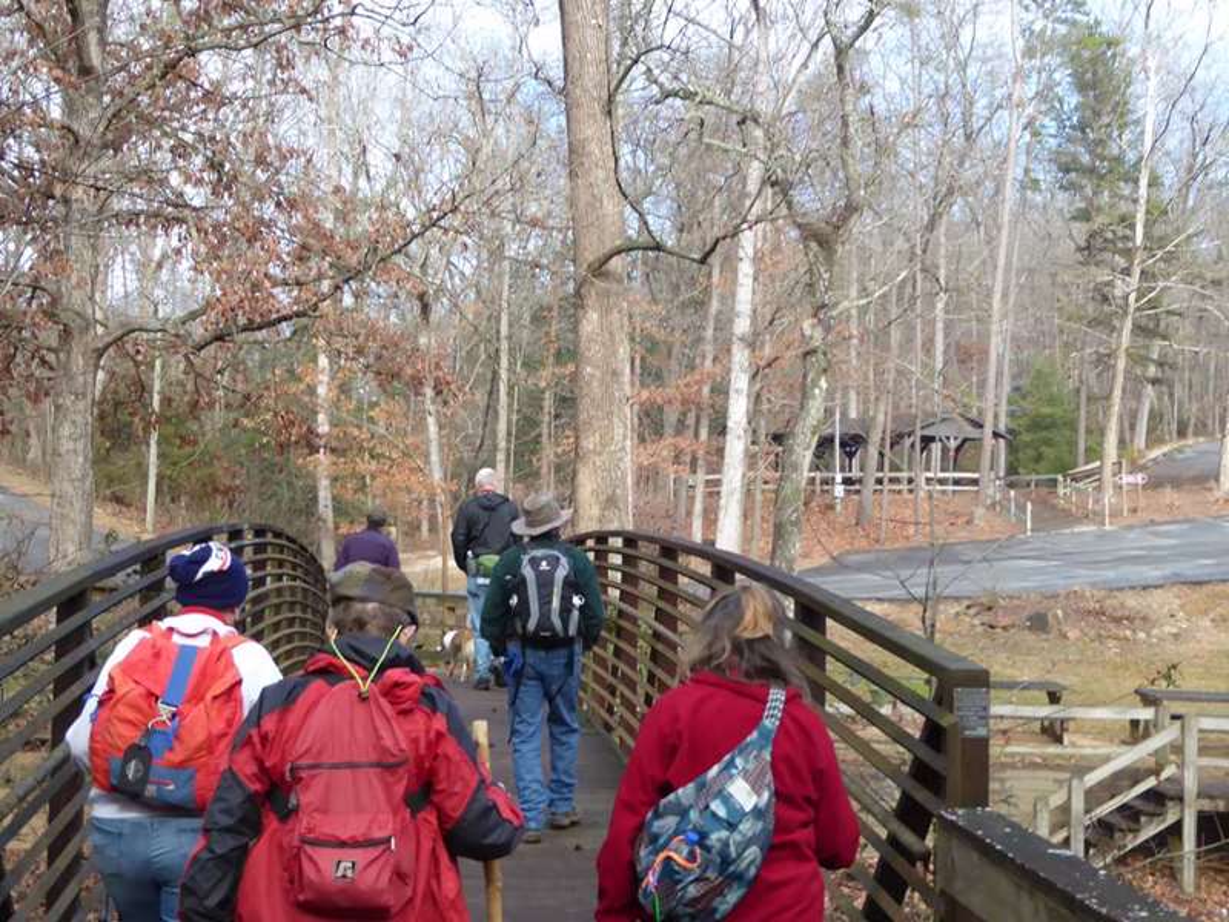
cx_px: 614
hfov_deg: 33.8
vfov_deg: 25.7
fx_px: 2024
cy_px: 461
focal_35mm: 57
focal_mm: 9.6
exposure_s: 1/250
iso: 250
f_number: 4.1
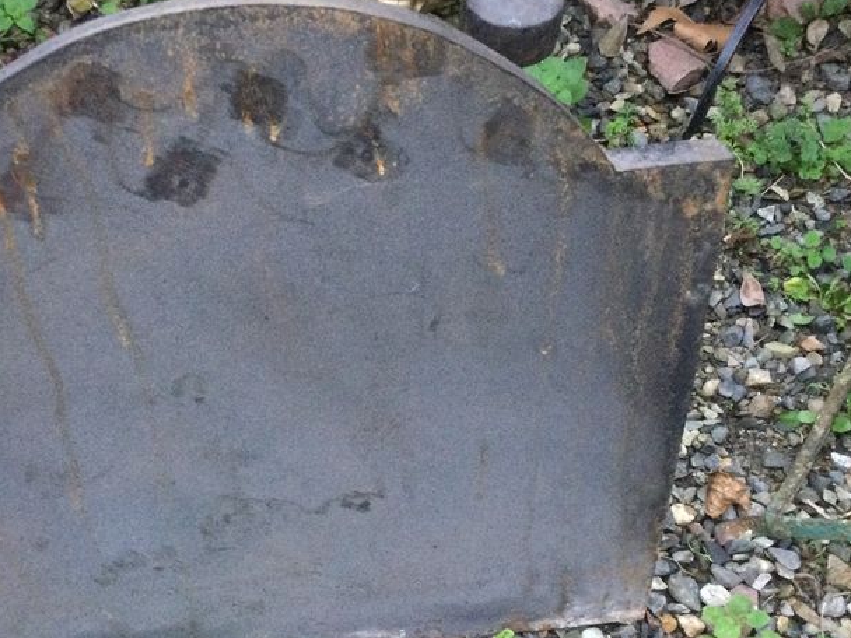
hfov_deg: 37.3
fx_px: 1254
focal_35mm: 51
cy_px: 371
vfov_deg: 28.5
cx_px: 337
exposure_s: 1/17
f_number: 2.4
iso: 250
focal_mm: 3.3
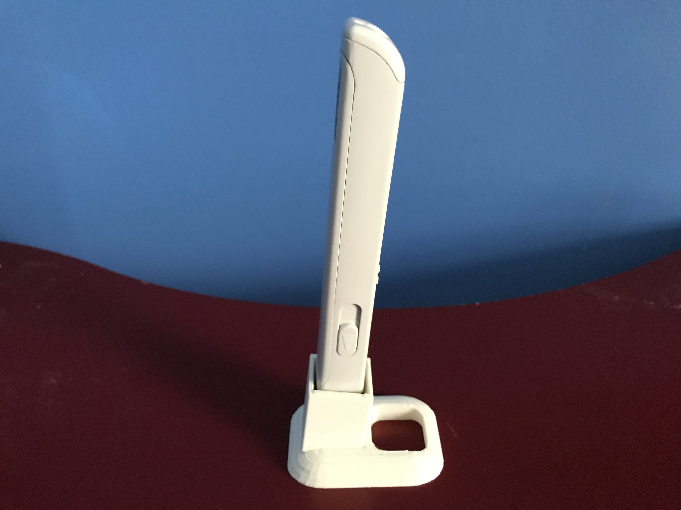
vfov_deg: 49.7
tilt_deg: -34.1
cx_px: 340
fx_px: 551
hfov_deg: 63.4
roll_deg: +1.8
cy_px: 255
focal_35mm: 28
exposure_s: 1/6
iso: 80
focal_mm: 3.99
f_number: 1.8
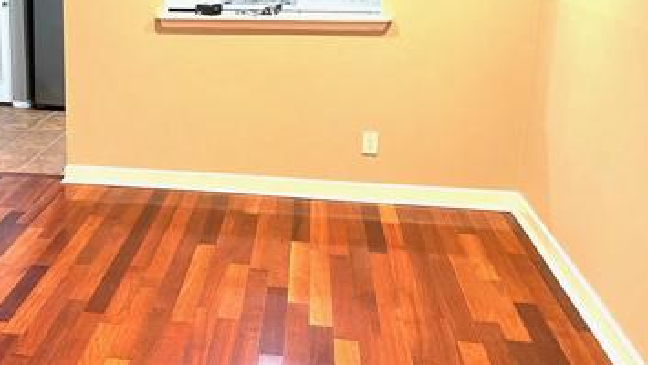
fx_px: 877
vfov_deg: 23.5
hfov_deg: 38.3
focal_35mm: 51
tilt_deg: -15.1
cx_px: 89
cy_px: 137
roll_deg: +0.3
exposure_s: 1/60
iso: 250
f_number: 1.6
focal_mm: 5.1
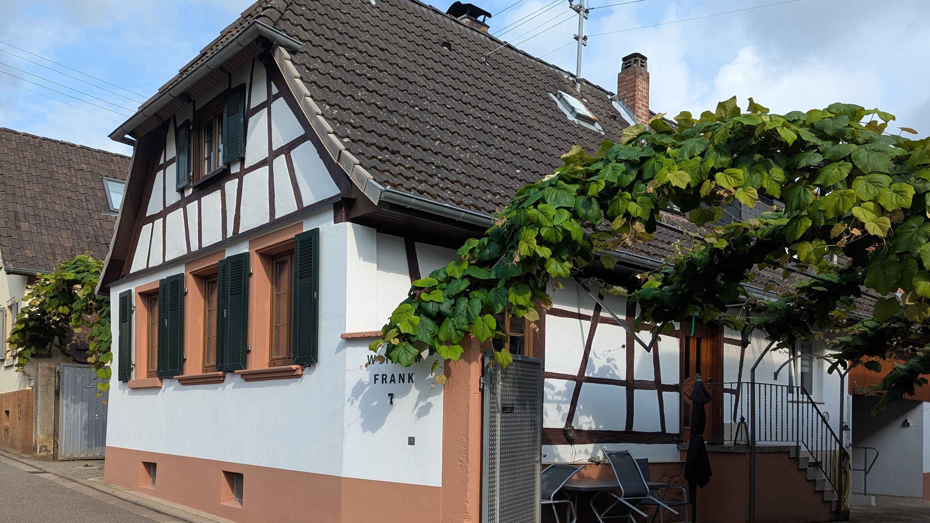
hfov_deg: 64.2
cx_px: 497
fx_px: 740
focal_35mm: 30
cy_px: 285
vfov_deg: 38.9
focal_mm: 6.81
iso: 50
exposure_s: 1/1795
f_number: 1.85
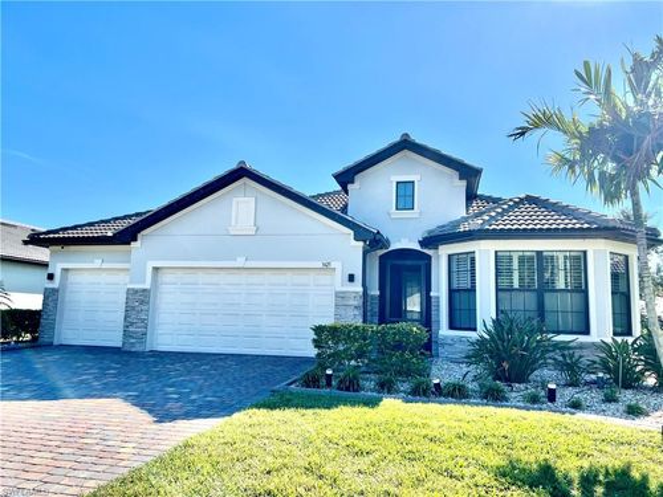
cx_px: 332
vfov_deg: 53.1
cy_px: 248
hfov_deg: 67.3
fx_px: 498
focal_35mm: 26
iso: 50
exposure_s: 1/4115
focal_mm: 5.7
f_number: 1.5
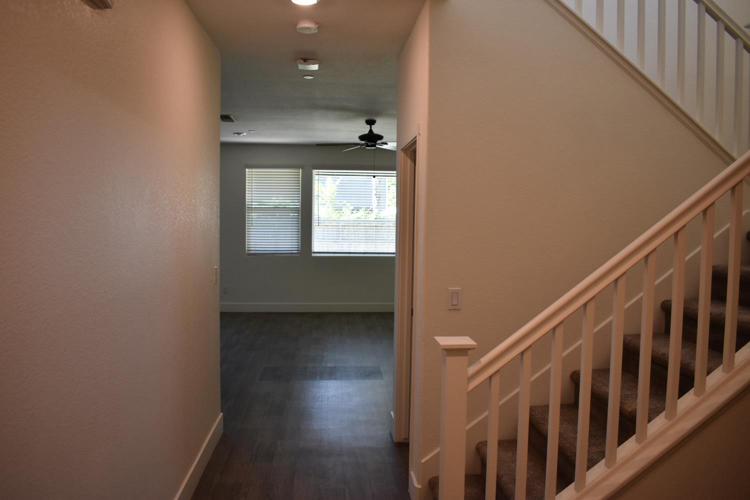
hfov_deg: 67.4
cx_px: 375
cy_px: 250
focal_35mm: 27
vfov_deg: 47.9
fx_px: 562
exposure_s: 1/250
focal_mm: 18
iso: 800
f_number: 3.5
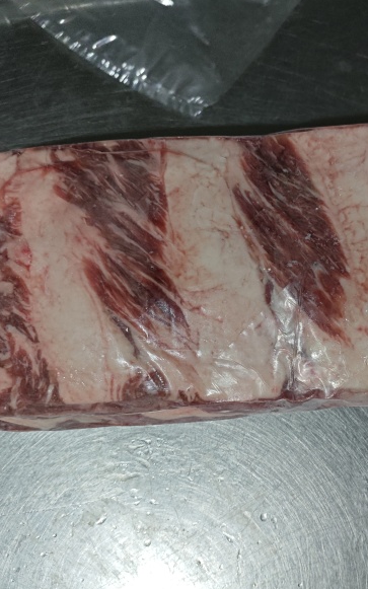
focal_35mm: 35
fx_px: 562
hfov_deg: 35.2
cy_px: 298
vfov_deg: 55.3
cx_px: 292
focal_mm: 5.84
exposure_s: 1/400
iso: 640
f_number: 1.6
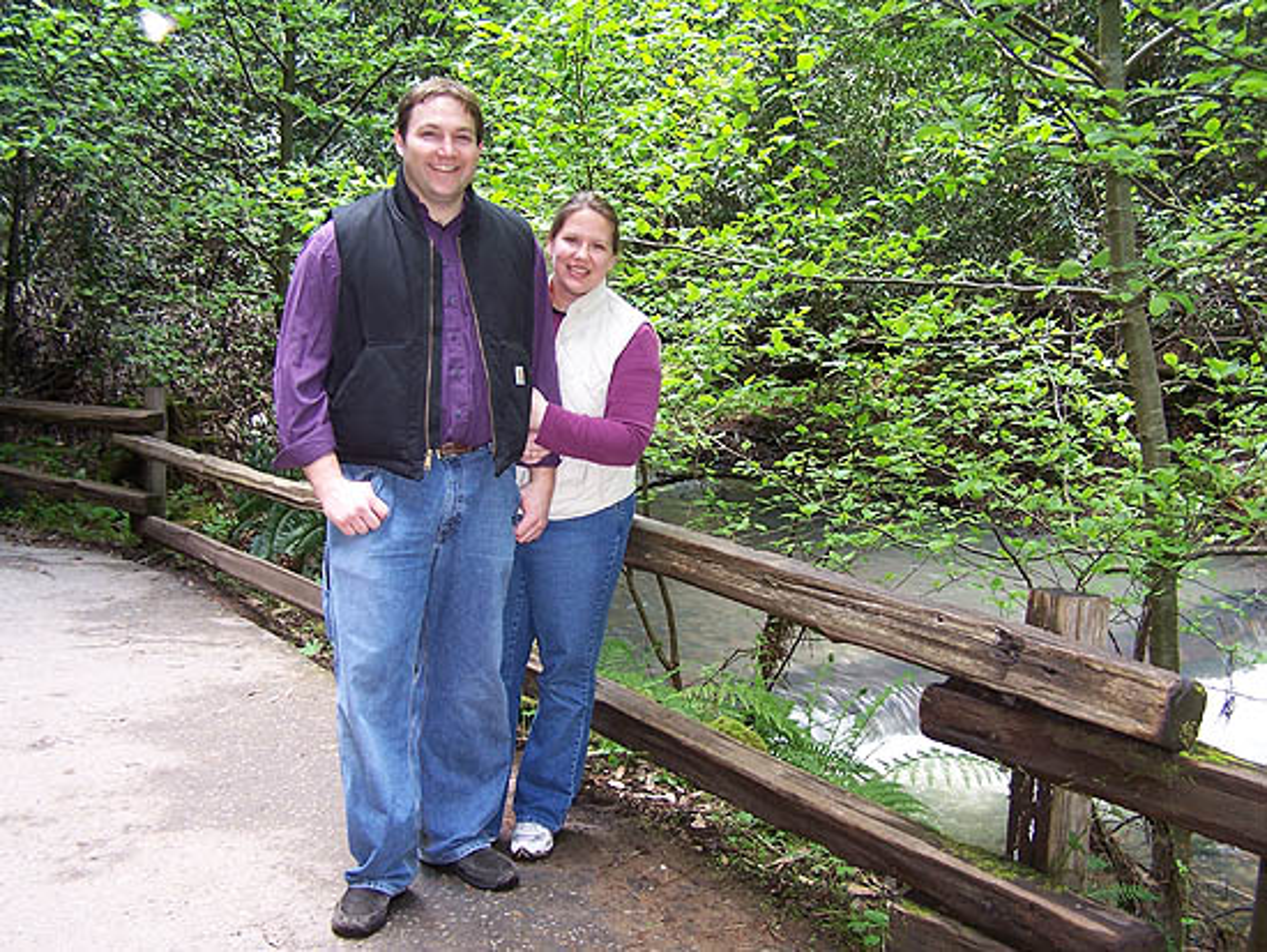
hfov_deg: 49.0
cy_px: 476
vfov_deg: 37.7
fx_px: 1391
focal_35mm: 38
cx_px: 634
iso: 80
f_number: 2.8
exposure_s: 1/20
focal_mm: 6.3
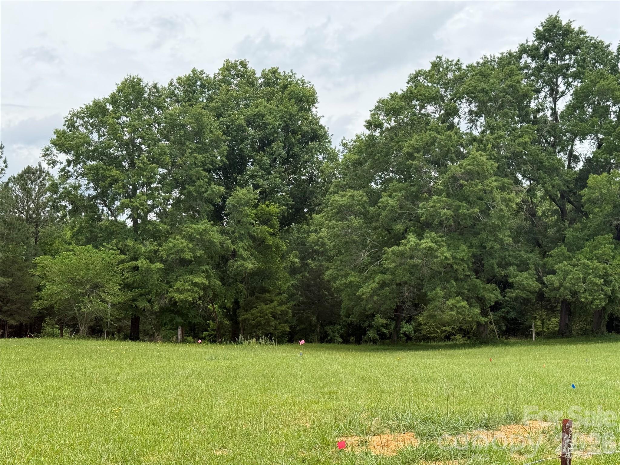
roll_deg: -2.6
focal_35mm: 48
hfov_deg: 39.7
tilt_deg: +3.2
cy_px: 232
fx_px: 860
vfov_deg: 30.3
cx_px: 310
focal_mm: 6.76
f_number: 1.78
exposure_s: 1/2762
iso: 80
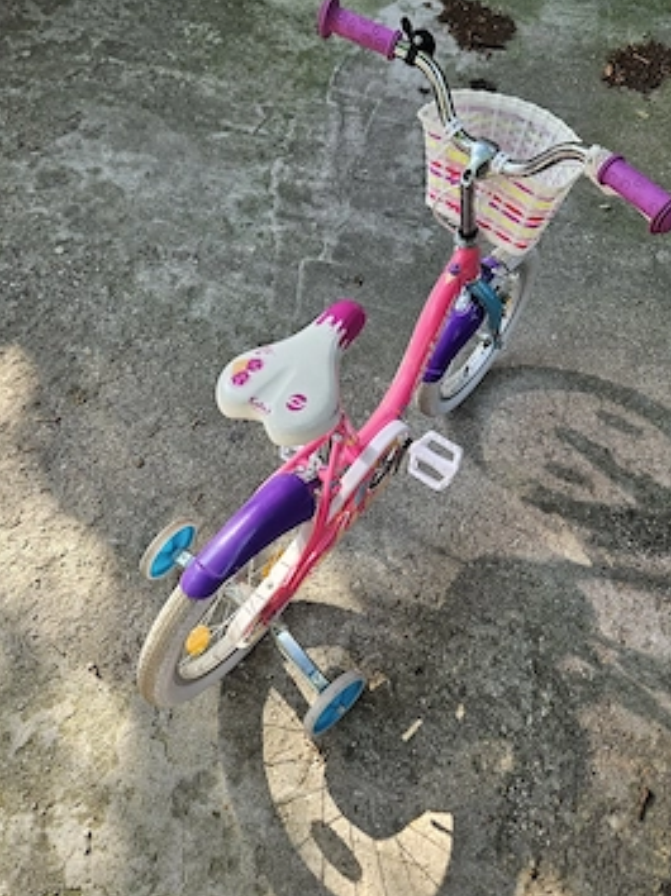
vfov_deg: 67.3
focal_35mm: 26
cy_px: 445
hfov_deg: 52.9
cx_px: 365
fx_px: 673
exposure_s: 1/182
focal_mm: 5.4
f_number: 1.8
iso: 40
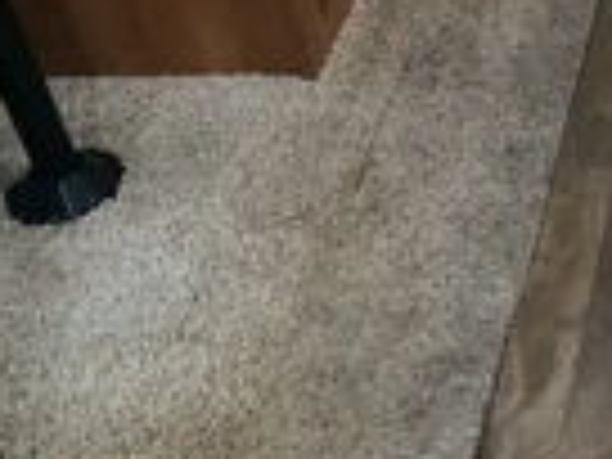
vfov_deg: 16.9
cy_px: -32
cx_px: 806
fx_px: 1503
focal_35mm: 85
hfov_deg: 20.9
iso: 320
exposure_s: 1/54
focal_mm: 3
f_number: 1.8
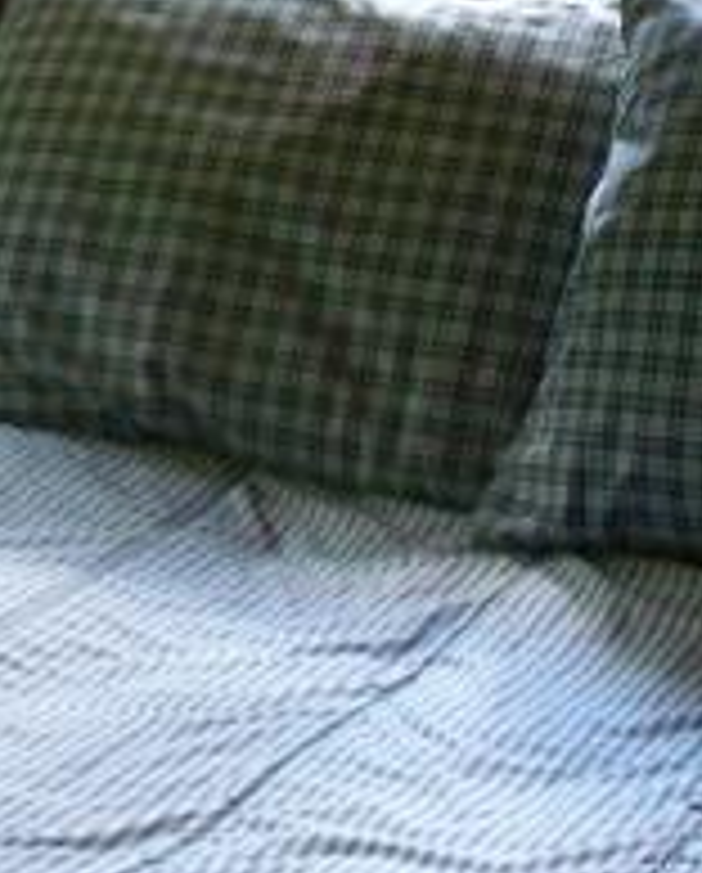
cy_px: 284
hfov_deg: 11.3
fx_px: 3547
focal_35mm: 137
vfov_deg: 14.0
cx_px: 144
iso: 320
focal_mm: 8.3
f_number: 3.2
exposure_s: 1/40
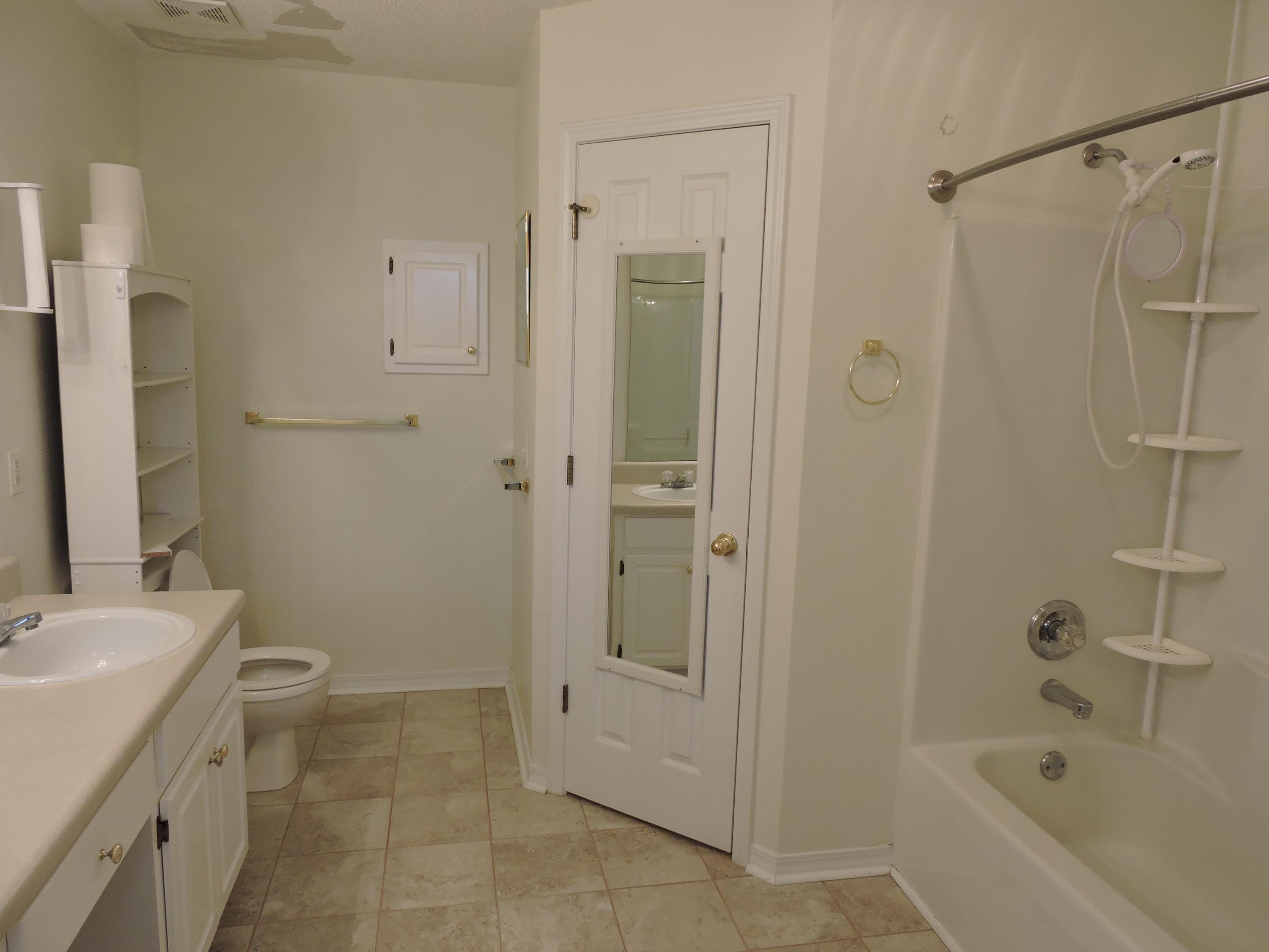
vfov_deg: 56.8
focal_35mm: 24
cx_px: 634
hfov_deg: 71.6
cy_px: 476
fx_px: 880
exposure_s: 1/30
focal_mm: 4.3
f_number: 3.3
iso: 180
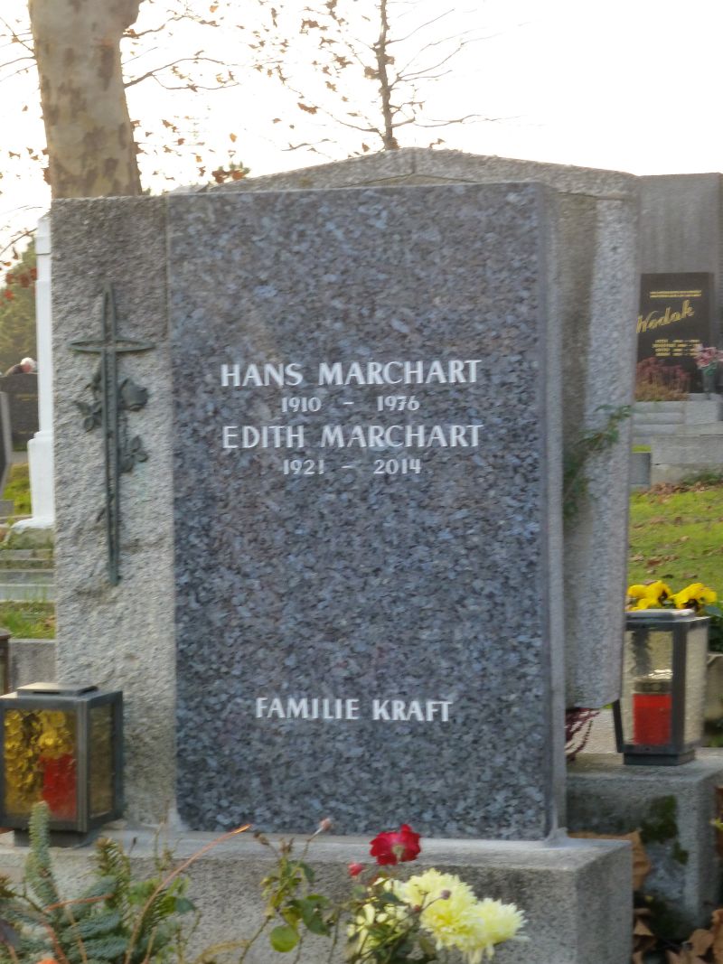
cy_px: 482
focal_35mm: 115
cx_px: 362
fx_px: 3203
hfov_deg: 12.9
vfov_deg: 17.1
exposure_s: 1/80
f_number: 5.3
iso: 320
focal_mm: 20.6
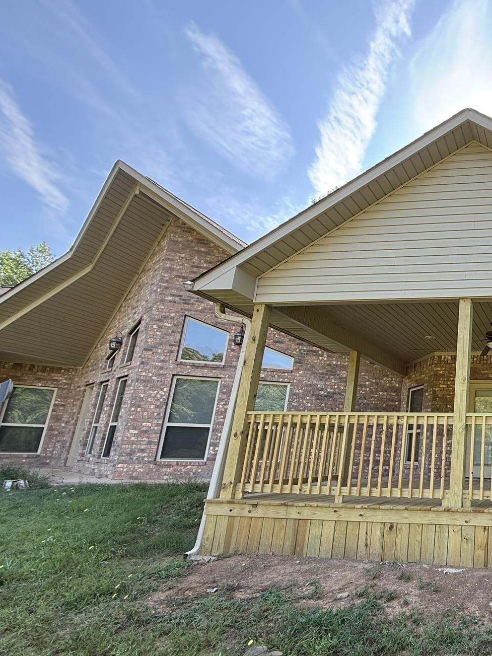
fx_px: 417
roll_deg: -1.2
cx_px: 513
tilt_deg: +13.5
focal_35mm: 22
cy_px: 362
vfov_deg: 76.2
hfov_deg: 48.0
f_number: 2.2
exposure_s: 1/231
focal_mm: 2.22
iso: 64
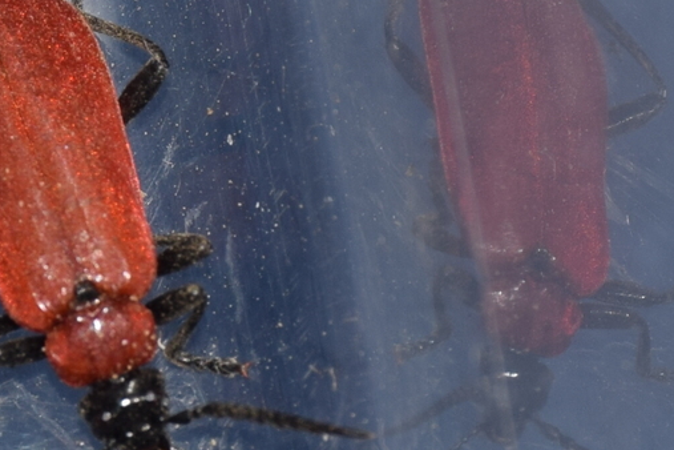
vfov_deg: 3.7
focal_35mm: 369
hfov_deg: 5.6
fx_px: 6908
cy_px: 252
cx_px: 51
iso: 100
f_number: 13
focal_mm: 130
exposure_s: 1/160
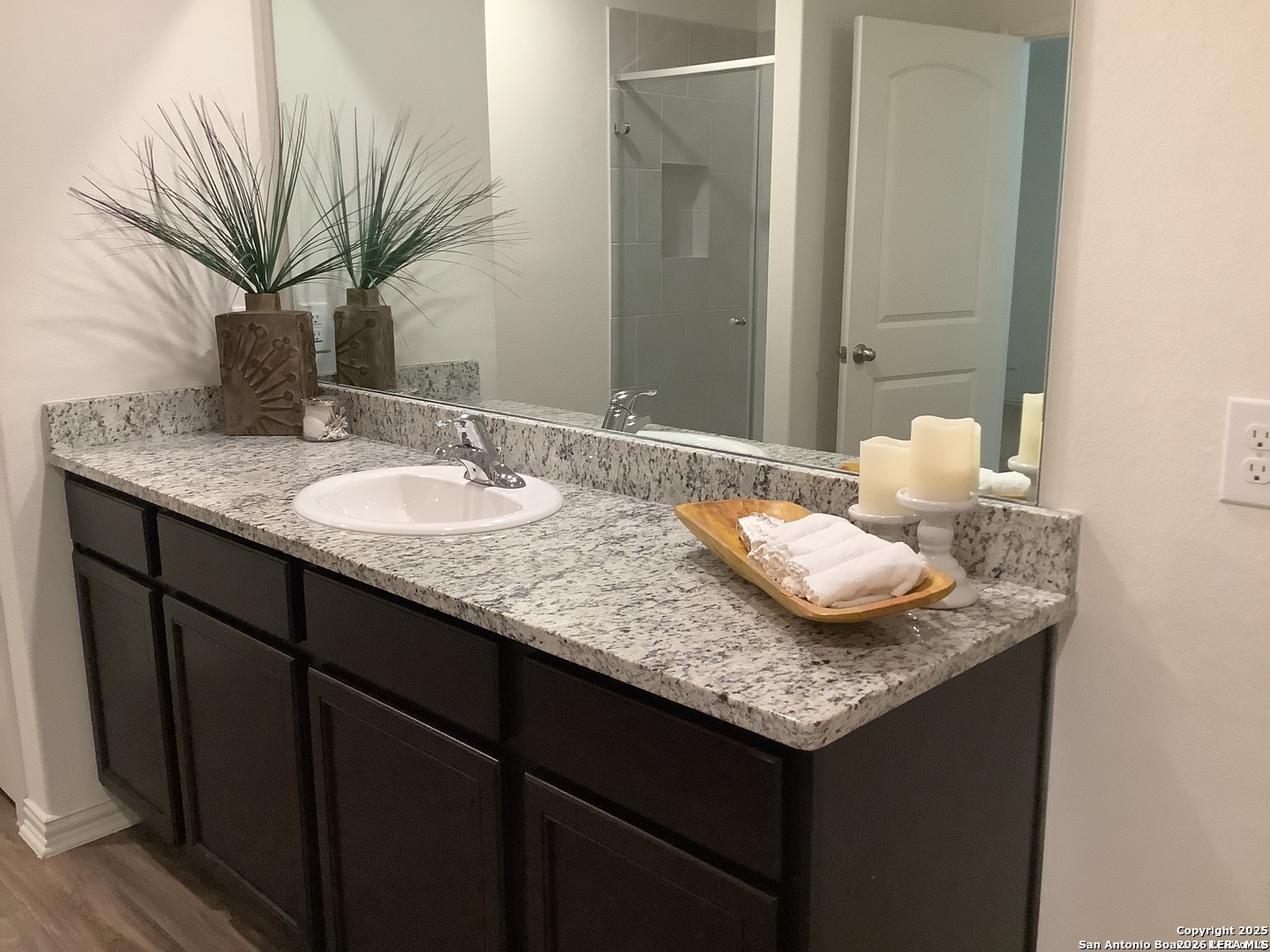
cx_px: 635
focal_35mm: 31
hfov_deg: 58.4
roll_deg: +1.4
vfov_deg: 45.4
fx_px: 1137
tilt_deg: -13.3
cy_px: 476
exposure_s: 1/60
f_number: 2.4
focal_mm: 3.3
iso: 250
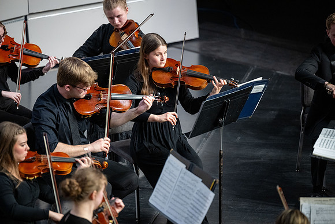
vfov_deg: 6.9
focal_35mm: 200
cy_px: 112
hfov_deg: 10.3
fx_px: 1861
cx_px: 168
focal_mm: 200
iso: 1600
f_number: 2.8
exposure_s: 1/400
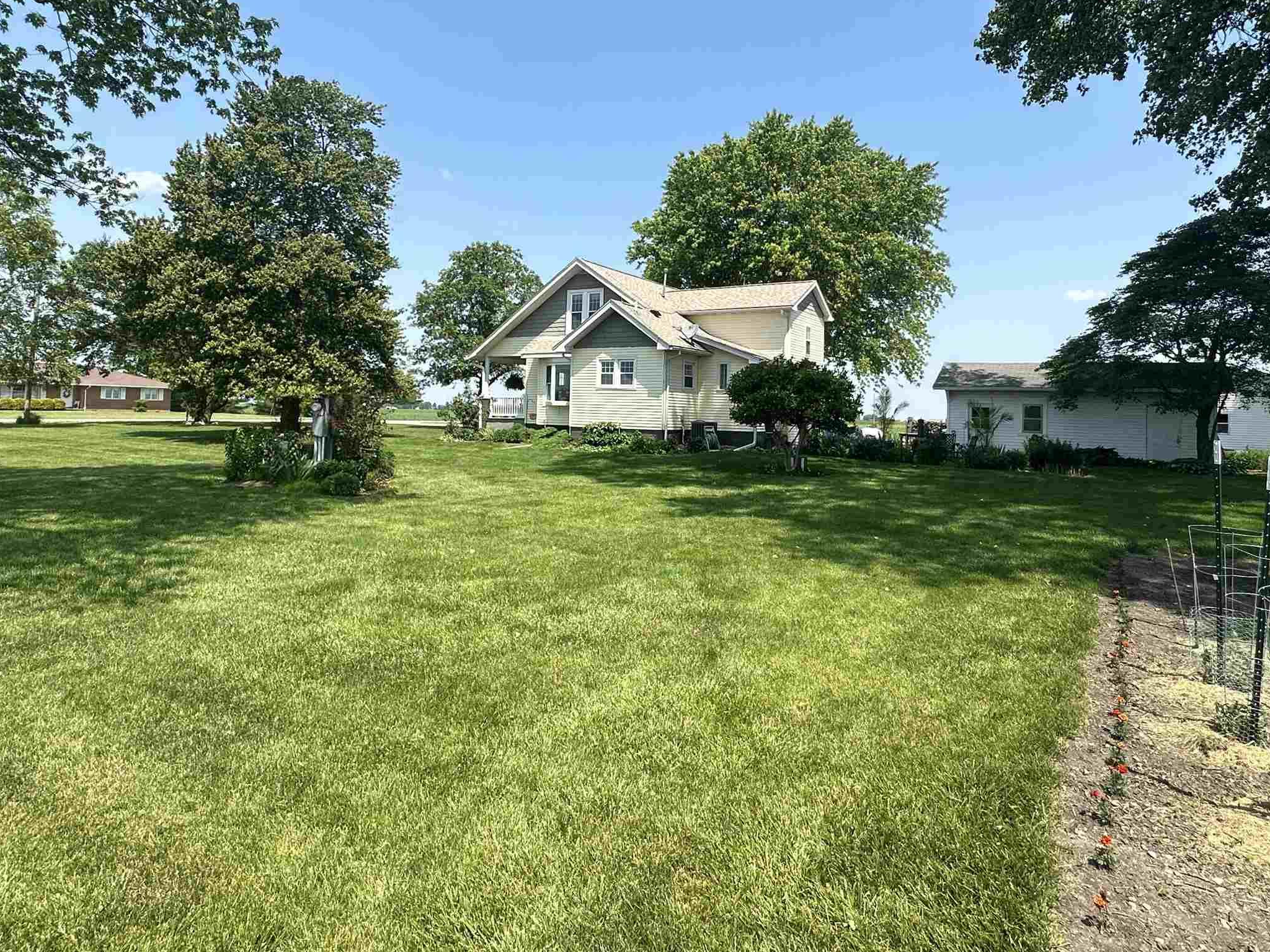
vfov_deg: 62.9
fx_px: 770
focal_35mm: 21
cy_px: 379
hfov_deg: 78.9
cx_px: 672
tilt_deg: +2.2
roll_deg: -1.1
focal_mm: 2.22
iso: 50
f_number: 2.2
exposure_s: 1/1553
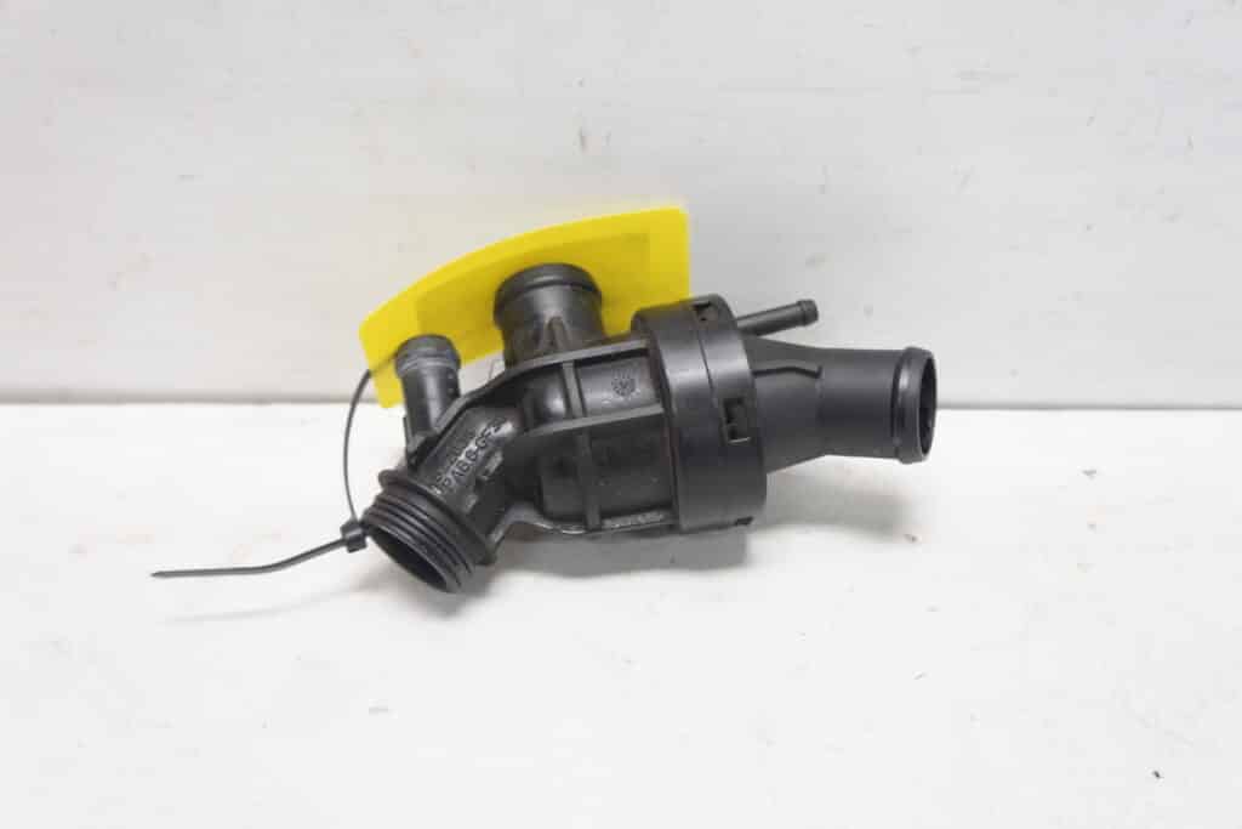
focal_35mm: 33
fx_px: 1139
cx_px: 621
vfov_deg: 40.0
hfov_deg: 57.2
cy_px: 414
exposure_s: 1/60
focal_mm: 22
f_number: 4
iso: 320
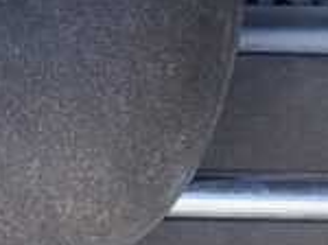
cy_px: -289
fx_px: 1551
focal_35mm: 164
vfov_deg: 8.4
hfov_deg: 11.9
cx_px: 339
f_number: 1.8
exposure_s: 1/113
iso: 50
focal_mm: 5.23
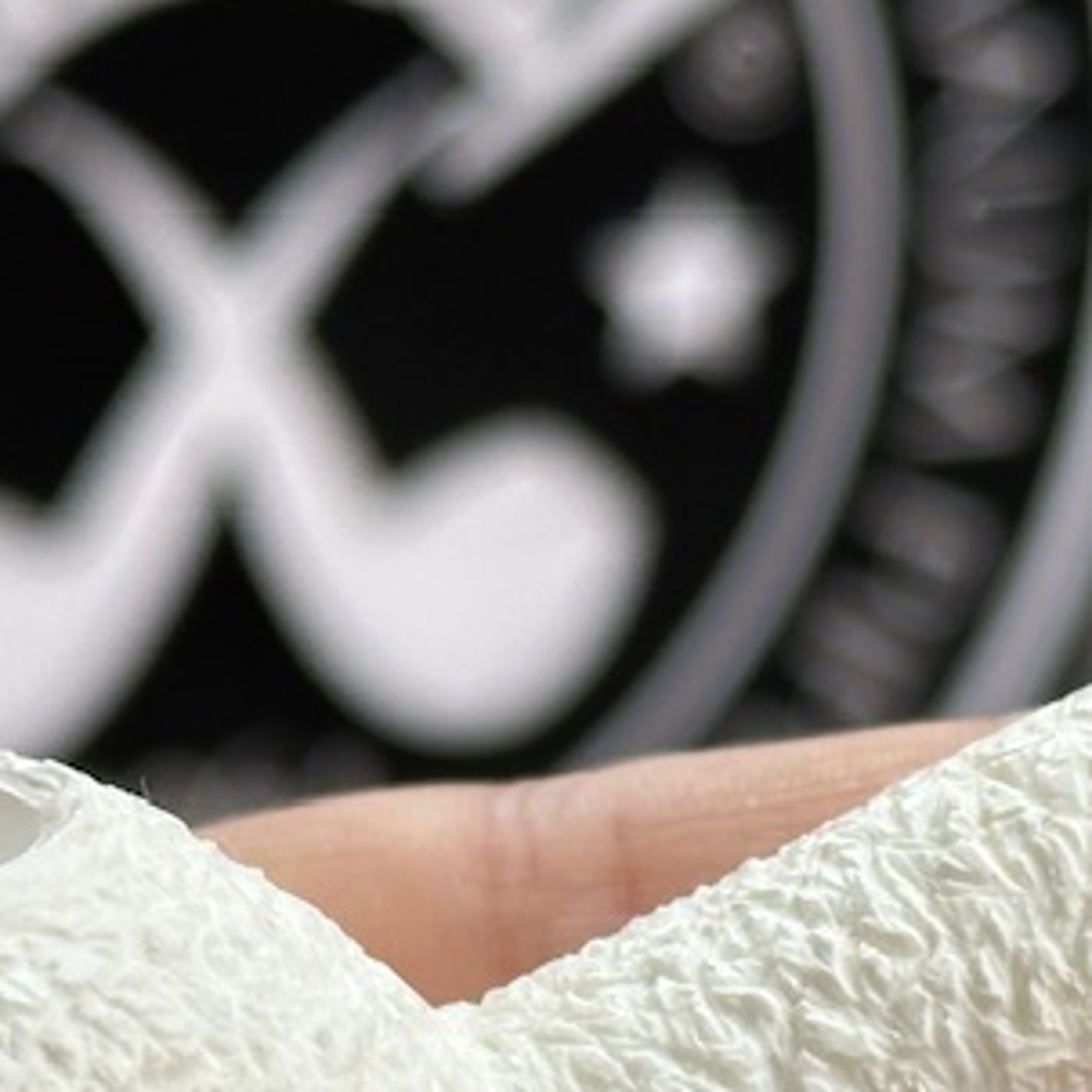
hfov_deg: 9.7
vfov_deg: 9.7
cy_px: 937
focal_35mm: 180
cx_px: 745
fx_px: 6424
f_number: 1.78
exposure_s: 1/1272
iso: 64
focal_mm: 6.86
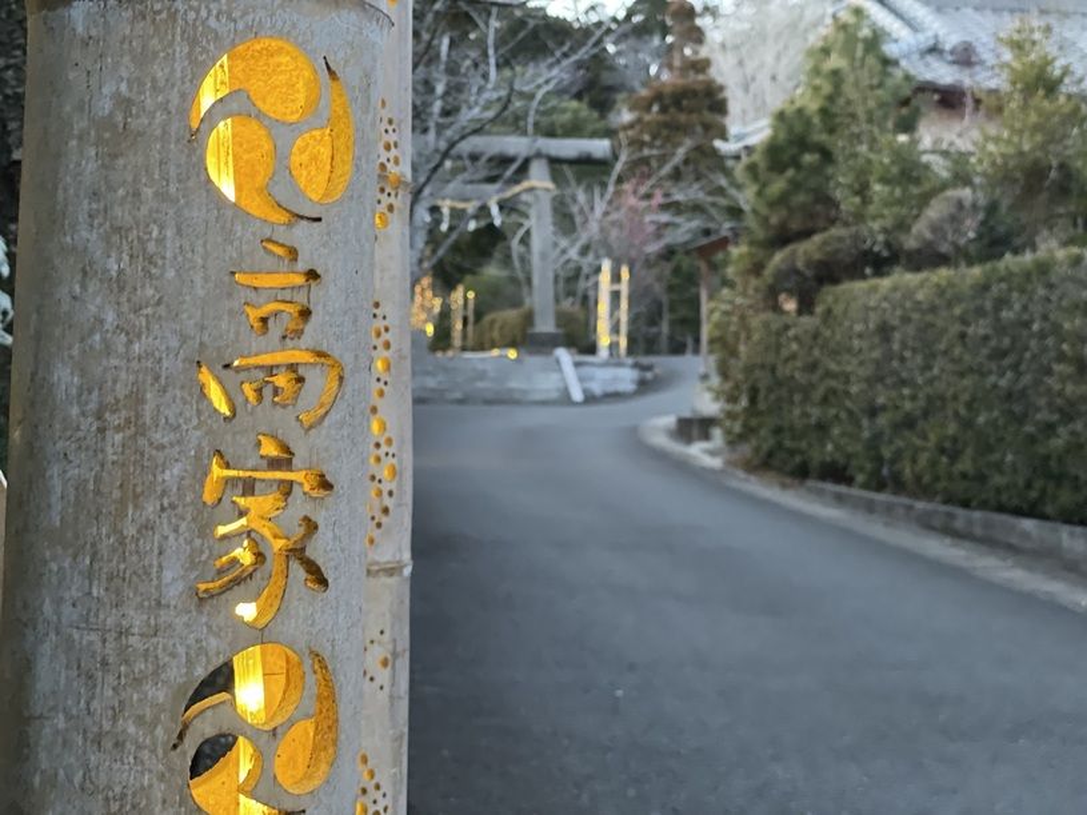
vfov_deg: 28.0
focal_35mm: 52
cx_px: 544
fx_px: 1633
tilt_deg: +0.0
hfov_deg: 36.8
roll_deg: -0.9
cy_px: 408
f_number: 2
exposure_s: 1/25
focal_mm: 6
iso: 400
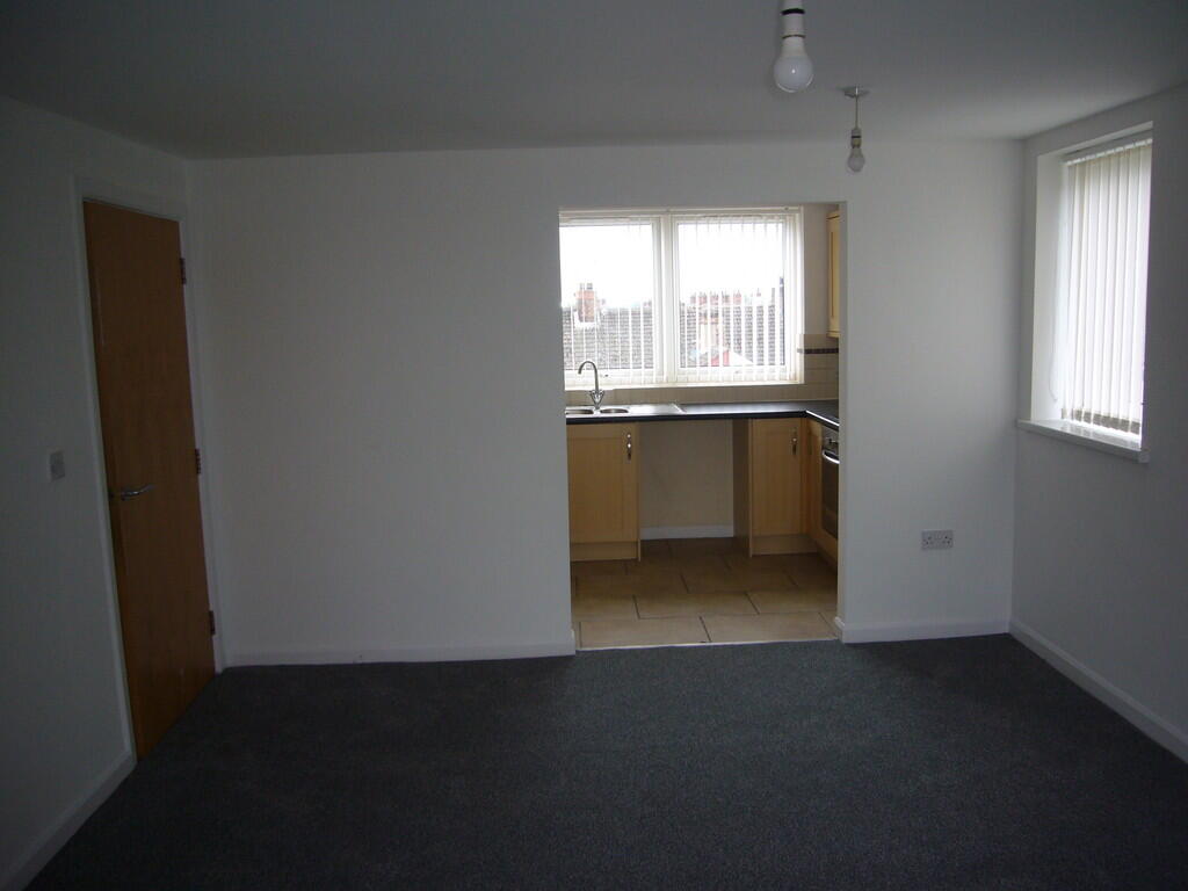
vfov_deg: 49.7
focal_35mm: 28
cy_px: 446
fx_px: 961
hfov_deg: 63.4
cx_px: 594
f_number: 2.8
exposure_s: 1/50
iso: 80
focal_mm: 4.6
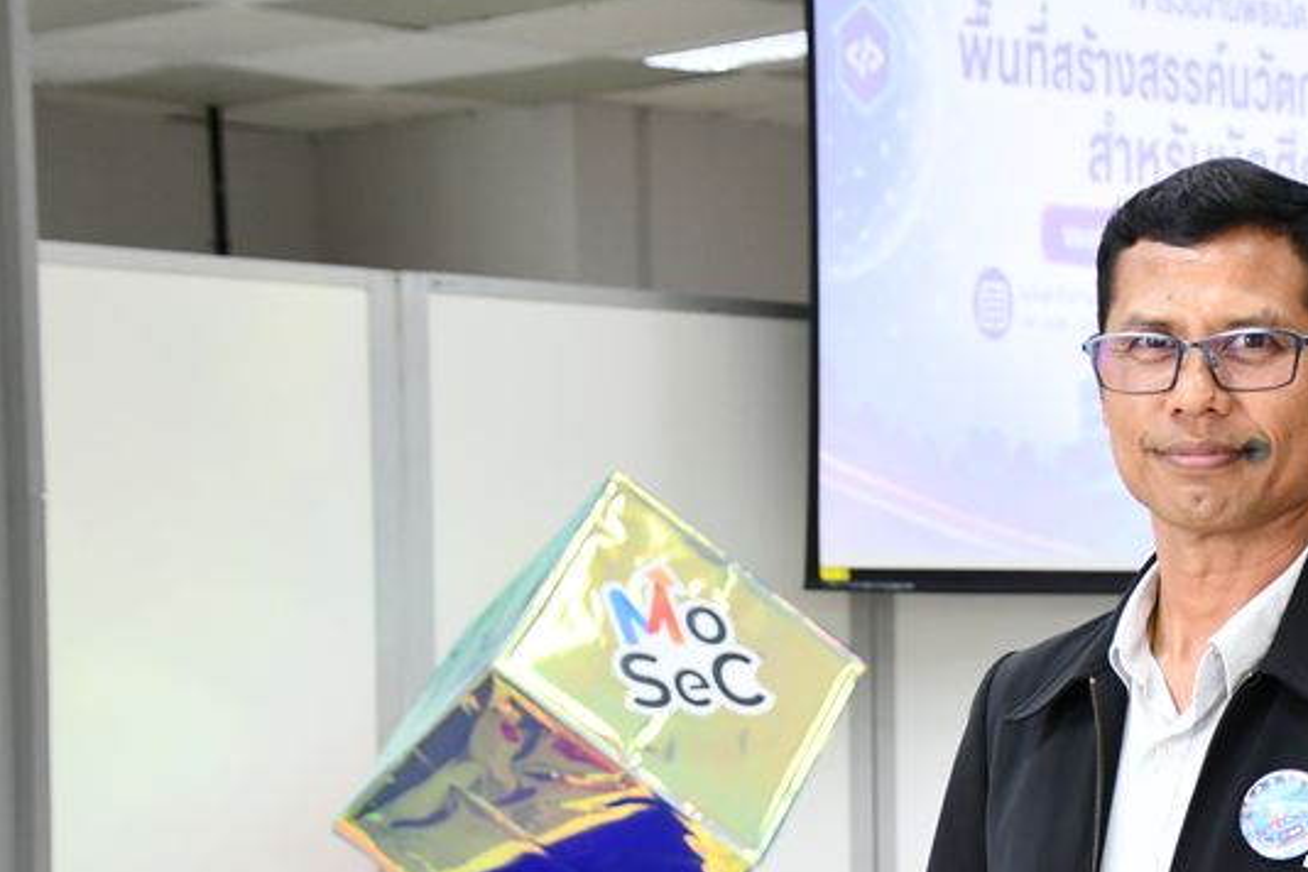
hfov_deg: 17.5
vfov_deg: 11.8
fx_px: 4178
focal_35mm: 115
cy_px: 787
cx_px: 1171
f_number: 4.2
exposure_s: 1/125
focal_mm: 40
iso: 1400
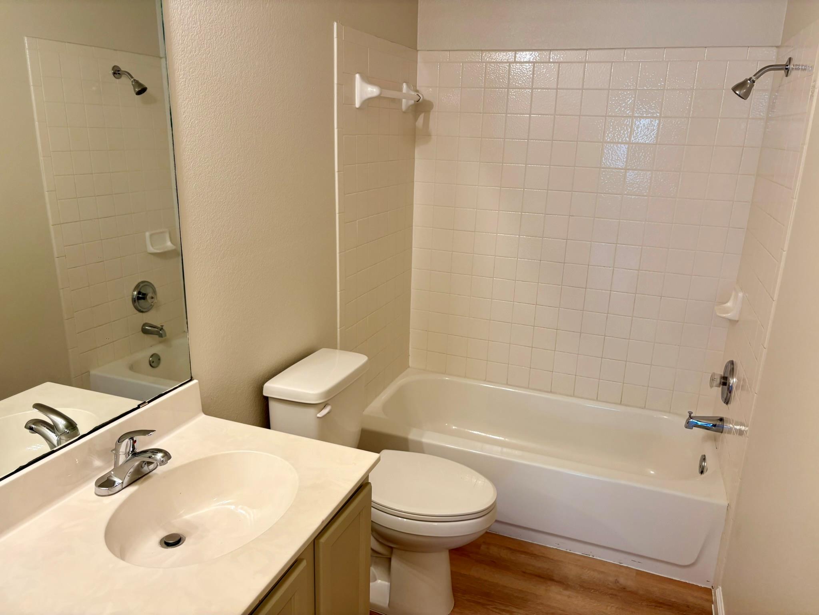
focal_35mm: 26
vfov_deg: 53.1
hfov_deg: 67.3
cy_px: 308
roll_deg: -1.1
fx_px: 615
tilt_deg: -15.6
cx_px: 410
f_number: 1.6
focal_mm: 5.96
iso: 80
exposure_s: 1/60
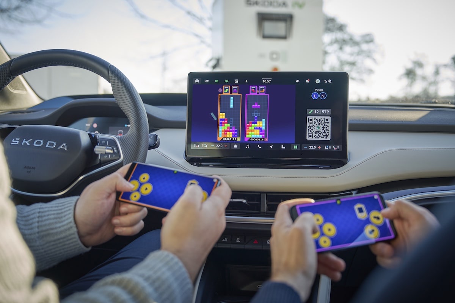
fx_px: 480
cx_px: 228
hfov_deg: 50.7
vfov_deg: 35.1
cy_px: 152
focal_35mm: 38
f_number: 2.8
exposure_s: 1/200
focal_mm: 38
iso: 100
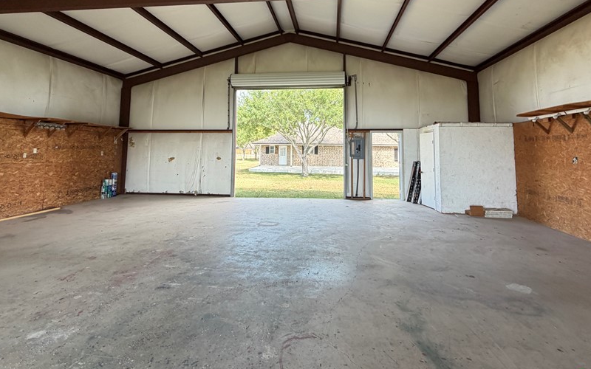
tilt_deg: +4.6
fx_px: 306
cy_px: 123
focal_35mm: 19
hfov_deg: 88.0
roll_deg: -0.5
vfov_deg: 60.7
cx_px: 303
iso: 80
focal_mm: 2.22
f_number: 2.2
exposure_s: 1/121
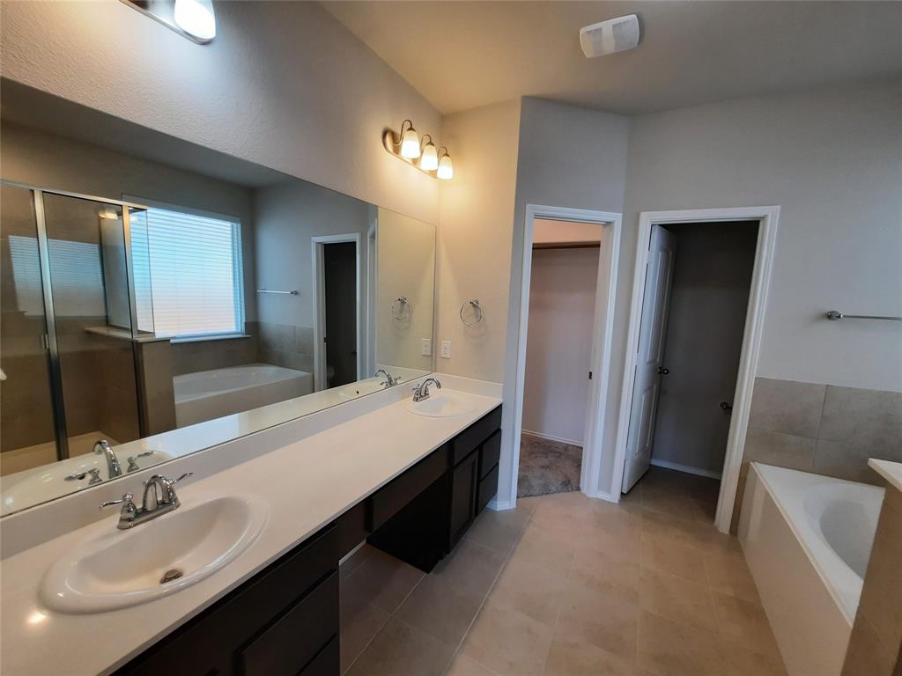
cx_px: 451
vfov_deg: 89.9
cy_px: 338
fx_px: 339
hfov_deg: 106.2
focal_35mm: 13
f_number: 2.2
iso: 40
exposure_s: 1/40
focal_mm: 1.74
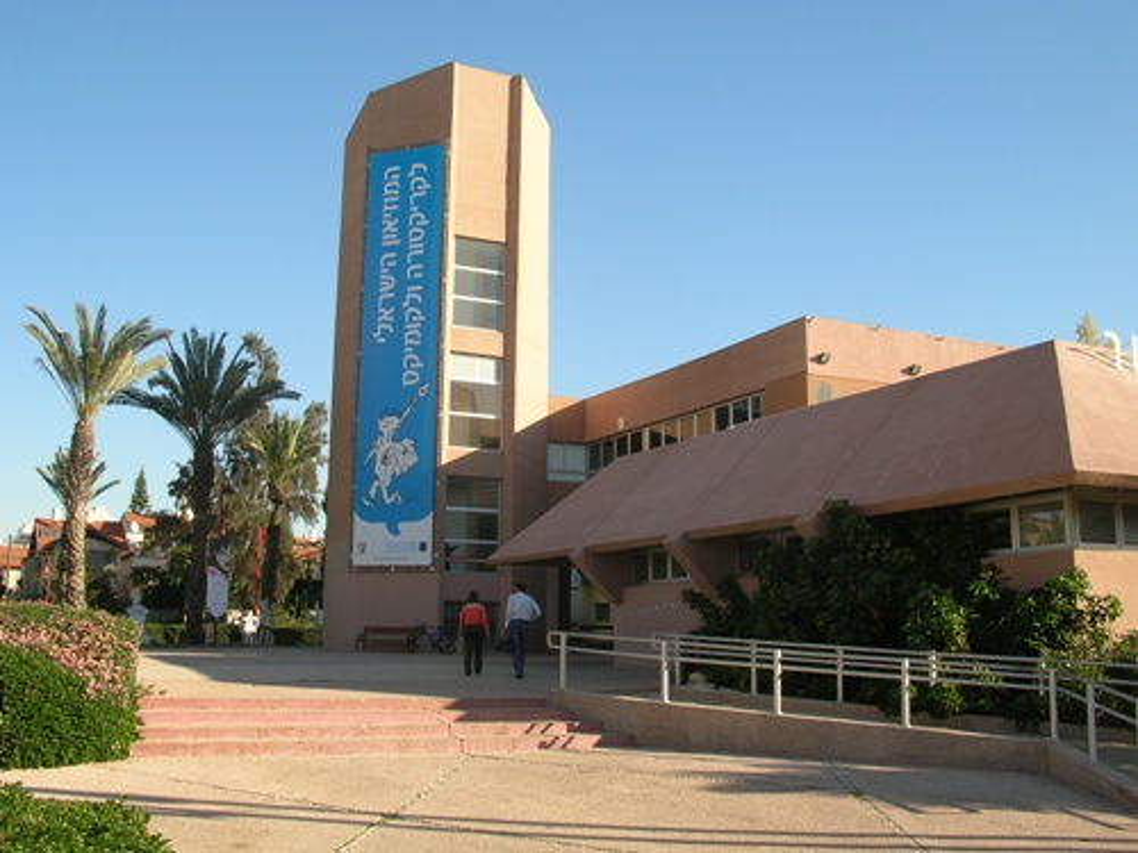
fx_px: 1183
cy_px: 426
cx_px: 569
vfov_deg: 39.7
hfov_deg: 51.4
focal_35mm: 36
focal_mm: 6
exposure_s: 1/375
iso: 50
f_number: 3.7
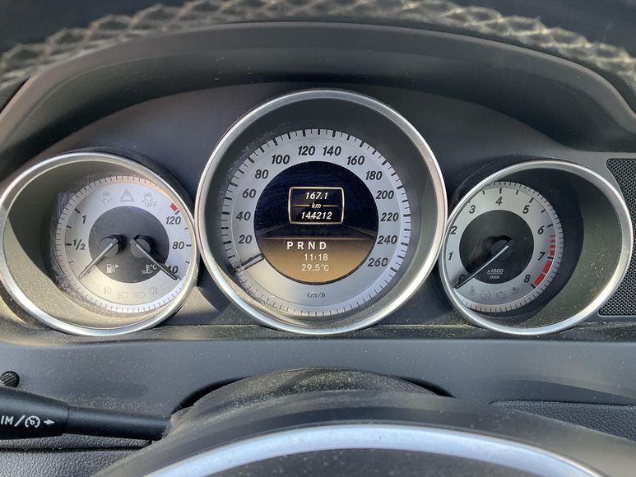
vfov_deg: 46.8
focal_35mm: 30
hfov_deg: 60.0
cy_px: 244
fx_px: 551
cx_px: 321
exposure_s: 1/122
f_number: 1.8
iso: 64
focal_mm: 3
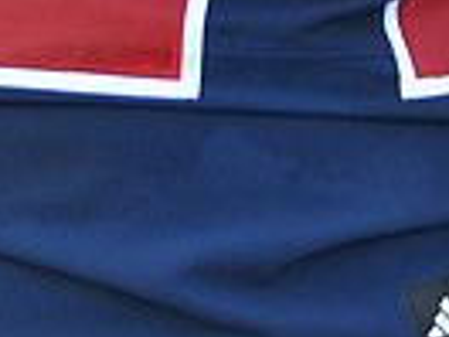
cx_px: 259
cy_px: -599
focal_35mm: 443
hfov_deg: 4.5
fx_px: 5746
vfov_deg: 3.3
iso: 500
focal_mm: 70
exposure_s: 1/500
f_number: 5
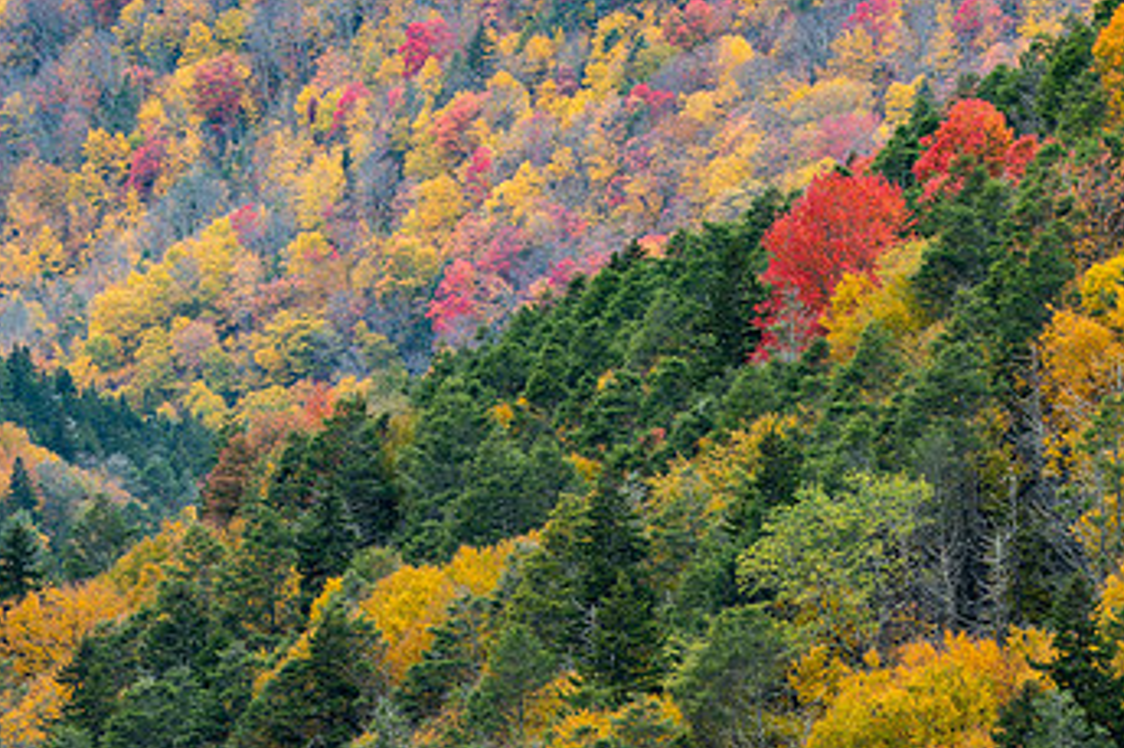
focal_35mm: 329
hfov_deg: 6.3
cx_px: 431
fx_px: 10267
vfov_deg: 4.2
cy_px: 263
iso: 100
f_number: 8
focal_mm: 195
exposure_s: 1/50
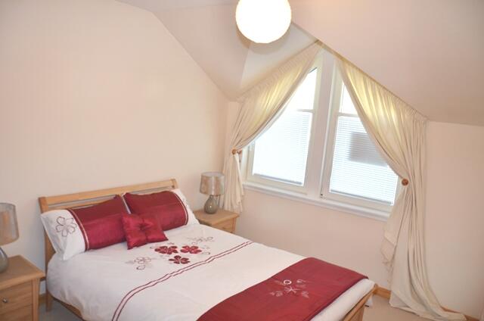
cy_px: 160
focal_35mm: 27
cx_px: 242
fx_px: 362
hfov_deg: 67.5
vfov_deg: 47.7
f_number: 4
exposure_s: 1/60
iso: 560
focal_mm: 18
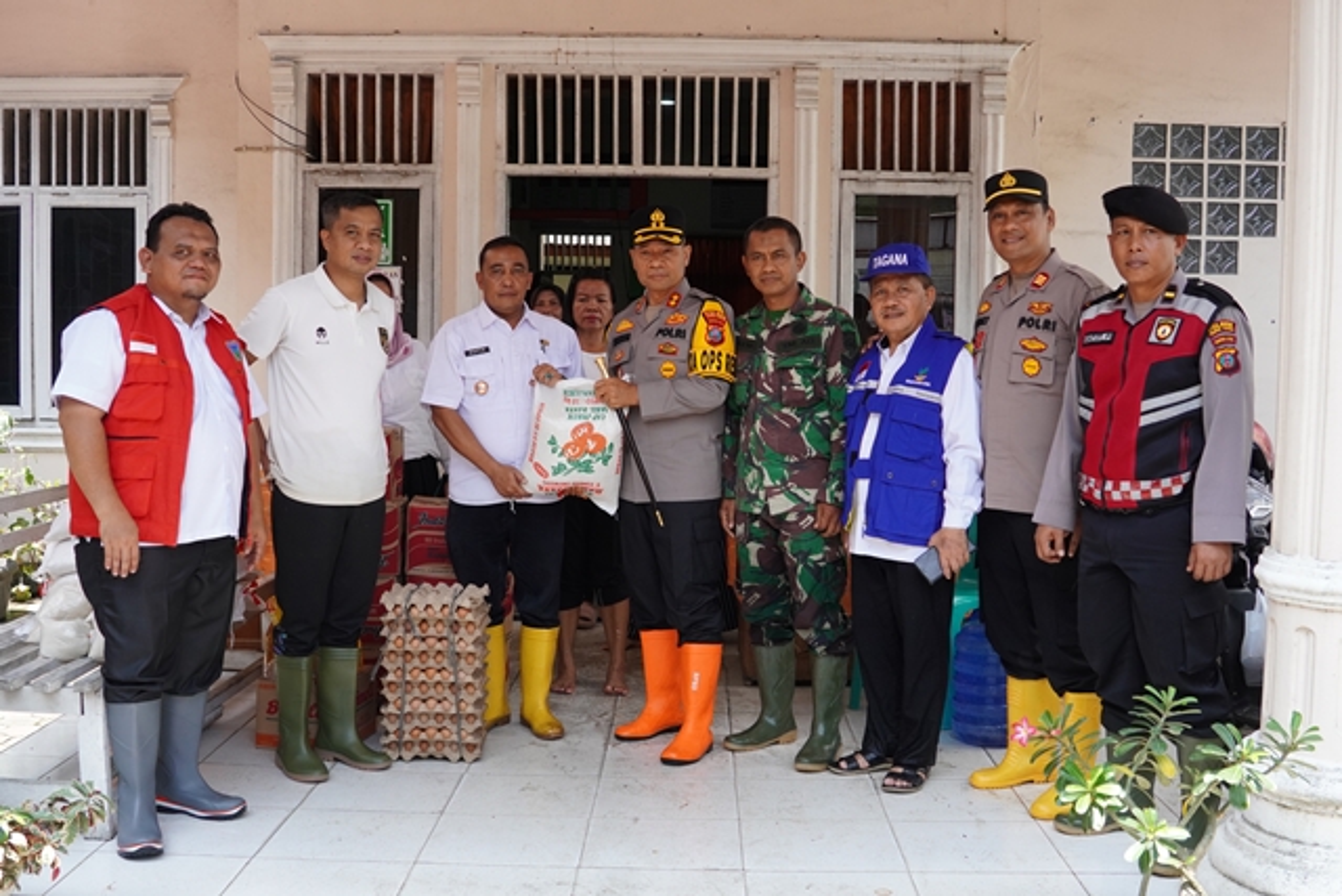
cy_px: 448
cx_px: 671
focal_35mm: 38
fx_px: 1398
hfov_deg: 51.3
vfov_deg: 35.5
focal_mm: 25
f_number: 5
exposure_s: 1/640
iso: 640
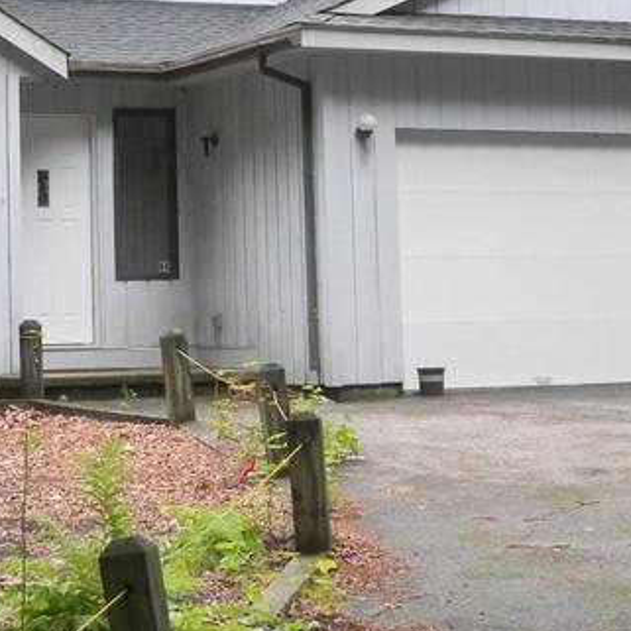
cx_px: 175
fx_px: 2207
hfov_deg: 16.2
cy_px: 43
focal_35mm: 107
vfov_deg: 16.0
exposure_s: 1/48.2
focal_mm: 6.9
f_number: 4
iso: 175
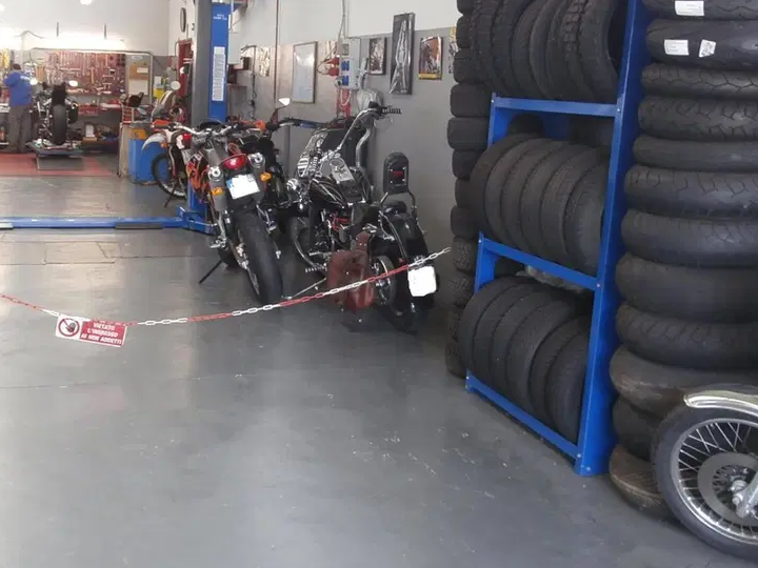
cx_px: 343
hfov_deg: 38.2
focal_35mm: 50
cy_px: 185
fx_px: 1095
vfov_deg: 28.9
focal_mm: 5.36
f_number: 3.5
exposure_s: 1/10
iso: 100
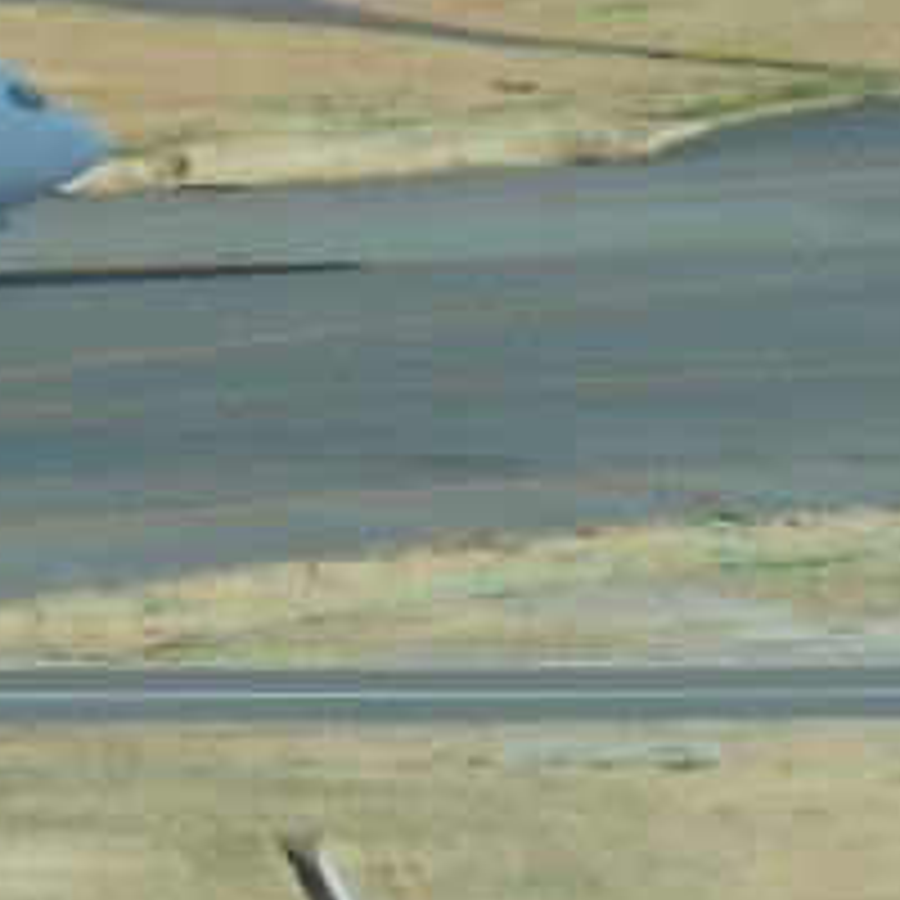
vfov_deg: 2.7
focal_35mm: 656
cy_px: 130
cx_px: -648
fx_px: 19296
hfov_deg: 2.7
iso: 80
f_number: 6.7
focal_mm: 24.03
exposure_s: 1/160
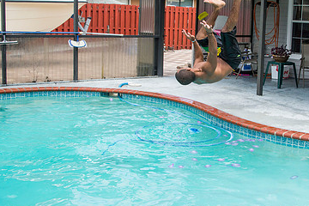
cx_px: 205
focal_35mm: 58
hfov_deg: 34.2
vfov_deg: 23.3
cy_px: 74
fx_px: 498
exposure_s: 1/1000
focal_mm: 36
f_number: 7.1
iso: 400
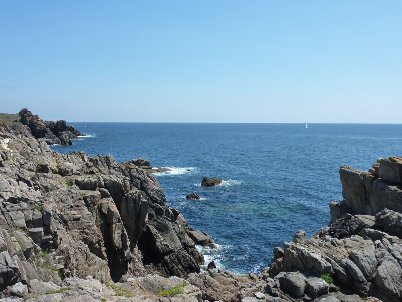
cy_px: 151
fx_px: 406
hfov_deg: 52.6
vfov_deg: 40.7
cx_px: 201
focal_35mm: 35
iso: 125
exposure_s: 1/500
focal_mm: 5.7
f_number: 5
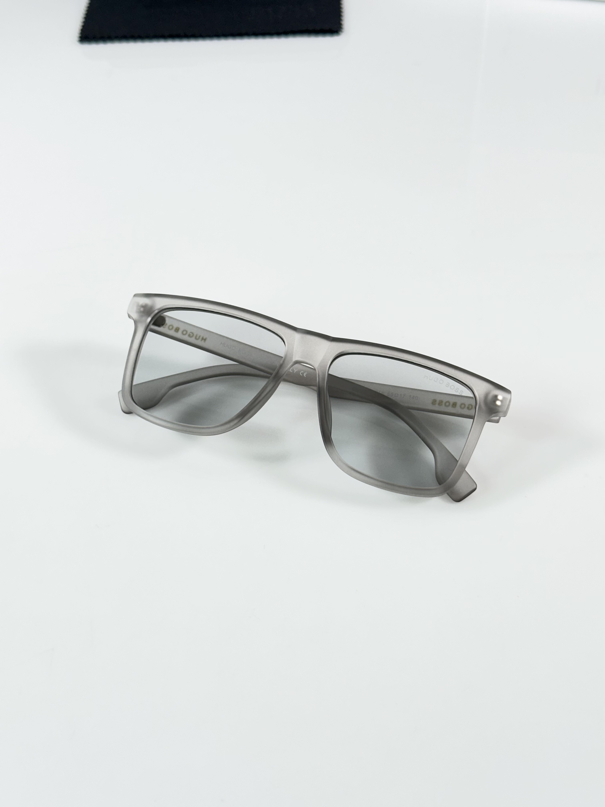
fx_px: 1119
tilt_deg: -46.5
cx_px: 302
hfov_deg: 30.3
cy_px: 404
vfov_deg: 39.7
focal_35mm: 48
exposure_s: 1/100
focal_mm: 6.86
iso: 50
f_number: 1.78
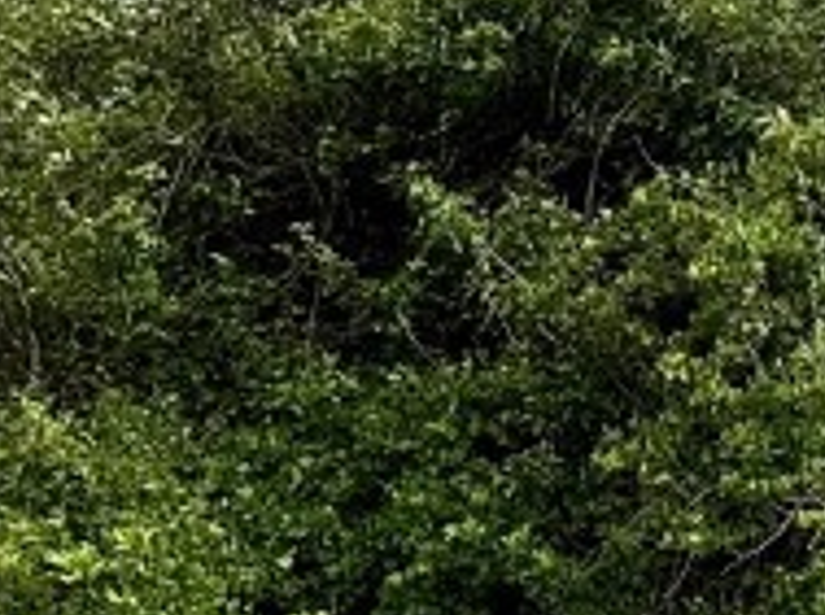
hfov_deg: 23.0
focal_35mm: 76
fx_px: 1808
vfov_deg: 19.3
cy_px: 384
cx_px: 1056
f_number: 2.2
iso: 50
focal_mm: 2.22
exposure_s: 1/985
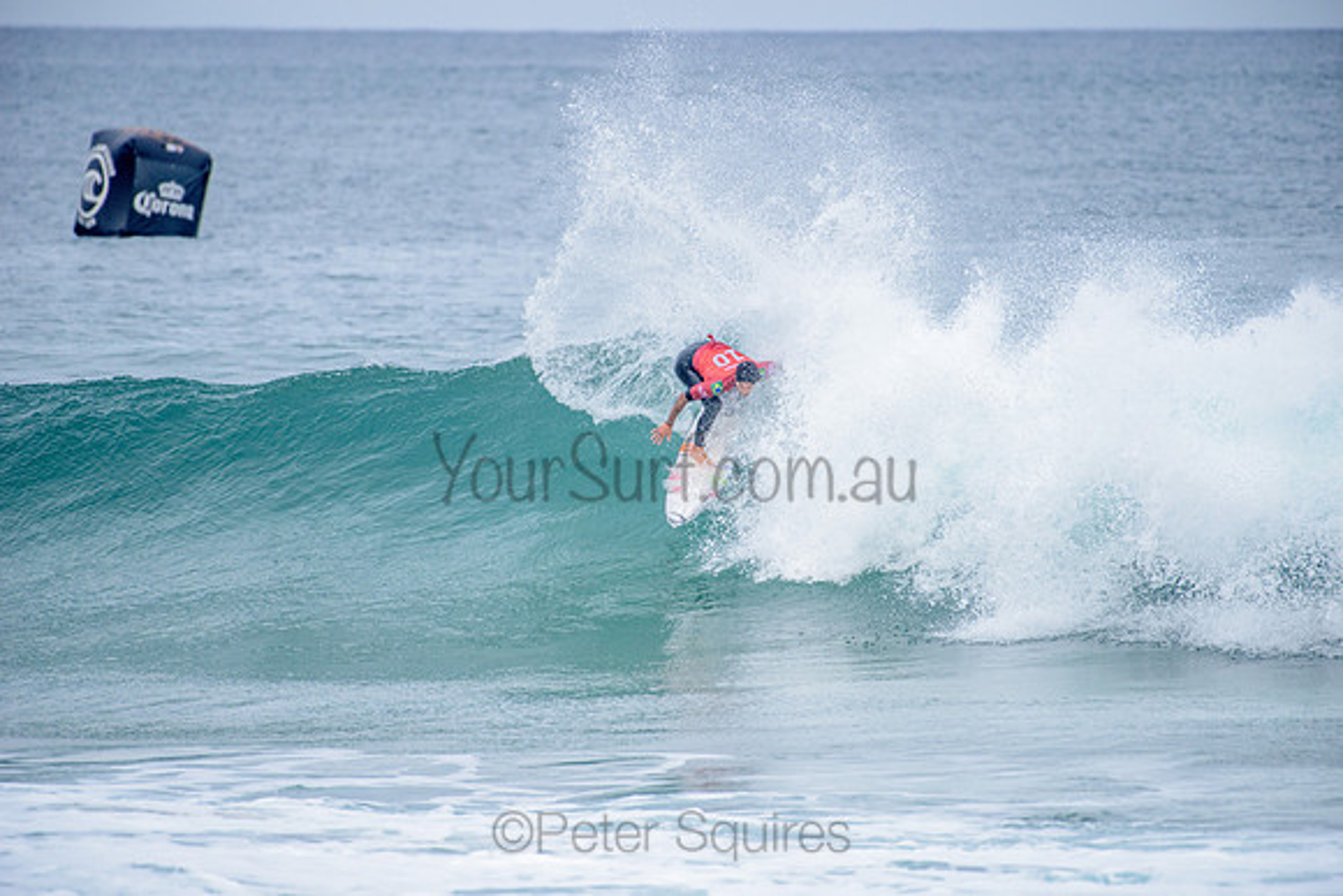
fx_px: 18656
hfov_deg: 4.1
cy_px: 448
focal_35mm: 500
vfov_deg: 2.8
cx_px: 672
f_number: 5.6
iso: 360
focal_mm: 500
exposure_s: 1/2000
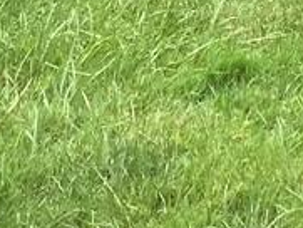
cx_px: 219
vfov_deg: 7.8
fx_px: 1533
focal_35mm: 175
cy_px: -340
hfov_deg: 11.3
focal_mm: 3.3
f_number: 2.4
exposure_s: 1/120
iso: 32
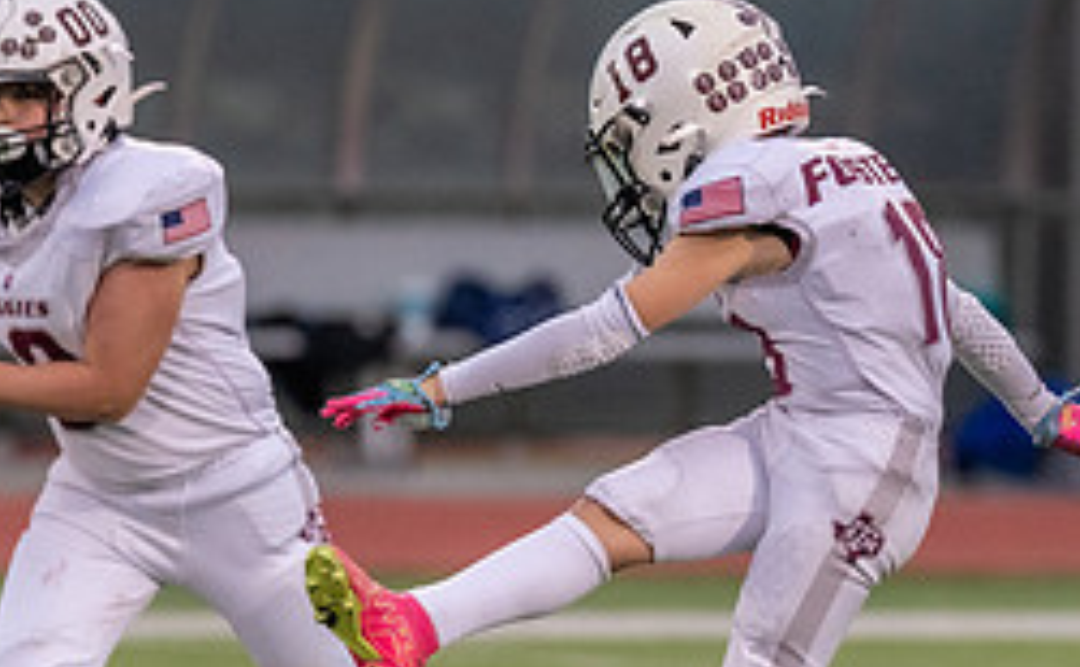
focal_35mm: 735
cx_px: 714
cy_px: 453
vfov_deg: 1.8
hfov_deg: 2.9
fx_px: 21561
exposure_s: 1/1250
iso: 2000
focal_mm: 200
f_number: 2.8
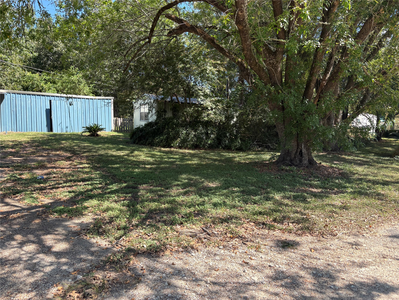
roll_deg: -0.6
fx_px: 300
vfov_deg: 53.1
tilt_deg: -4.0
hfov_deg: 67.3
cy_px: 150
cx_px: 200
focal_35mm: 26
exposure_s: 1/801
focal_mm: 5.96
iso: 50
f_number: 1.6
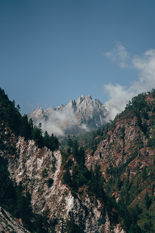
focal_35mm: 70
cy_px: 116
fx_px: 452
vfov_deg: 28.8
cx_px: 78
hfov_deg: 19.5
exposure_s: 1/2000
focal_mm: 70
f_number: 4.5
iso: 160
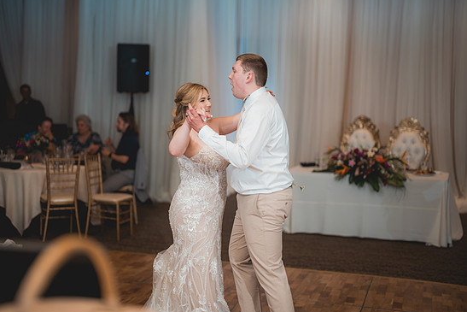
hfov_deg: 37.5
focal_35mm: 53
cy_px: 148
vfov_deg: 25.5
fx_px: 688
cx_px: 220
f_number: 1.2
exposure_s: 1/250
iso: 80
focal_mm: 50
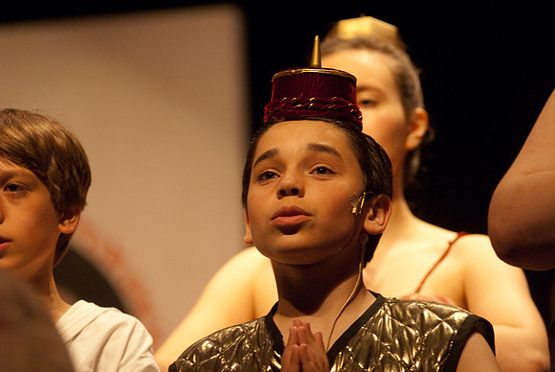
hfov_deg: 8.1
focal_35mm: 255
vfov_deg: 5.4
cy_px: 186
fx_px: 3935
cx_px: 278
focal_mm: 170
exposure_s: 1/125
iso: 1000
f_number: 2.8
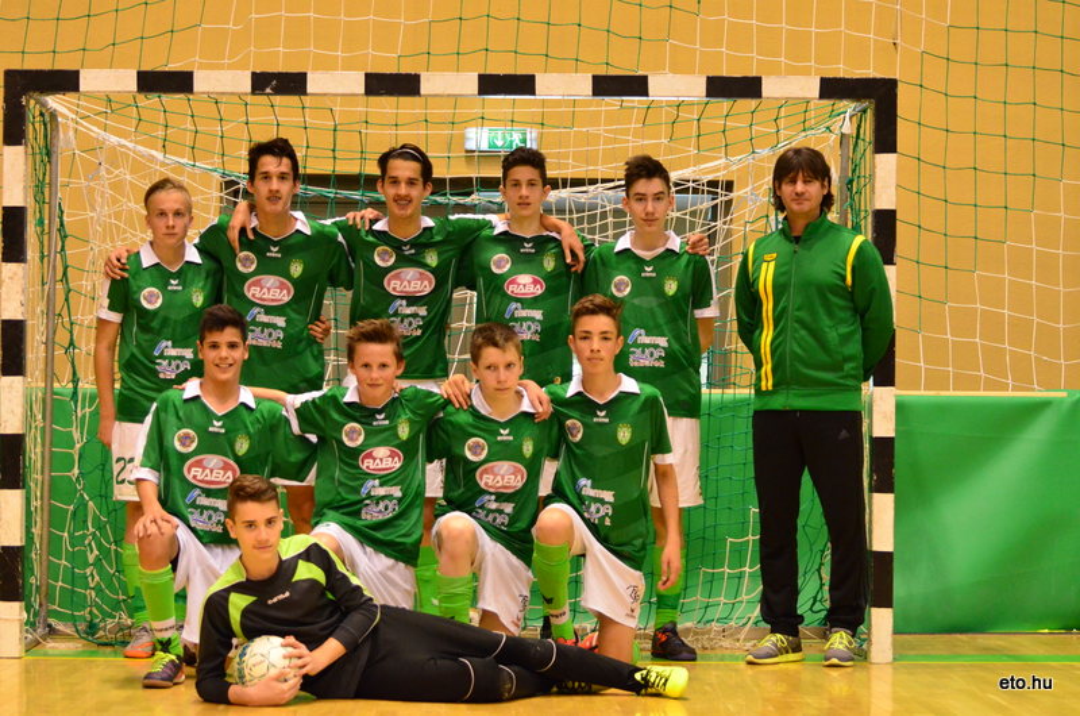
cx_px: 540
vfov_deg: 13.0
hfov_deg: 19.5
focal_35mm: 105
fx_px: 3144
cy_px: 358
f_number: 4.5
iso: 4000
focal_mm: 70
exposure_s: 1/320
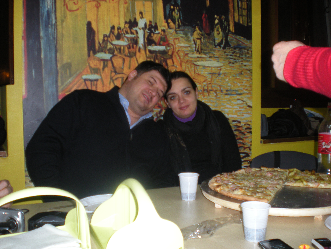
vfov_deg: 37.7
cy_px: 124
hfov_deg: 49.0
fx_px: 363
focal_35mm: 38
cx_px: 166
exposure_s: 1/60
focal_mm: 6.3
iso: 108
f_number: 3.1
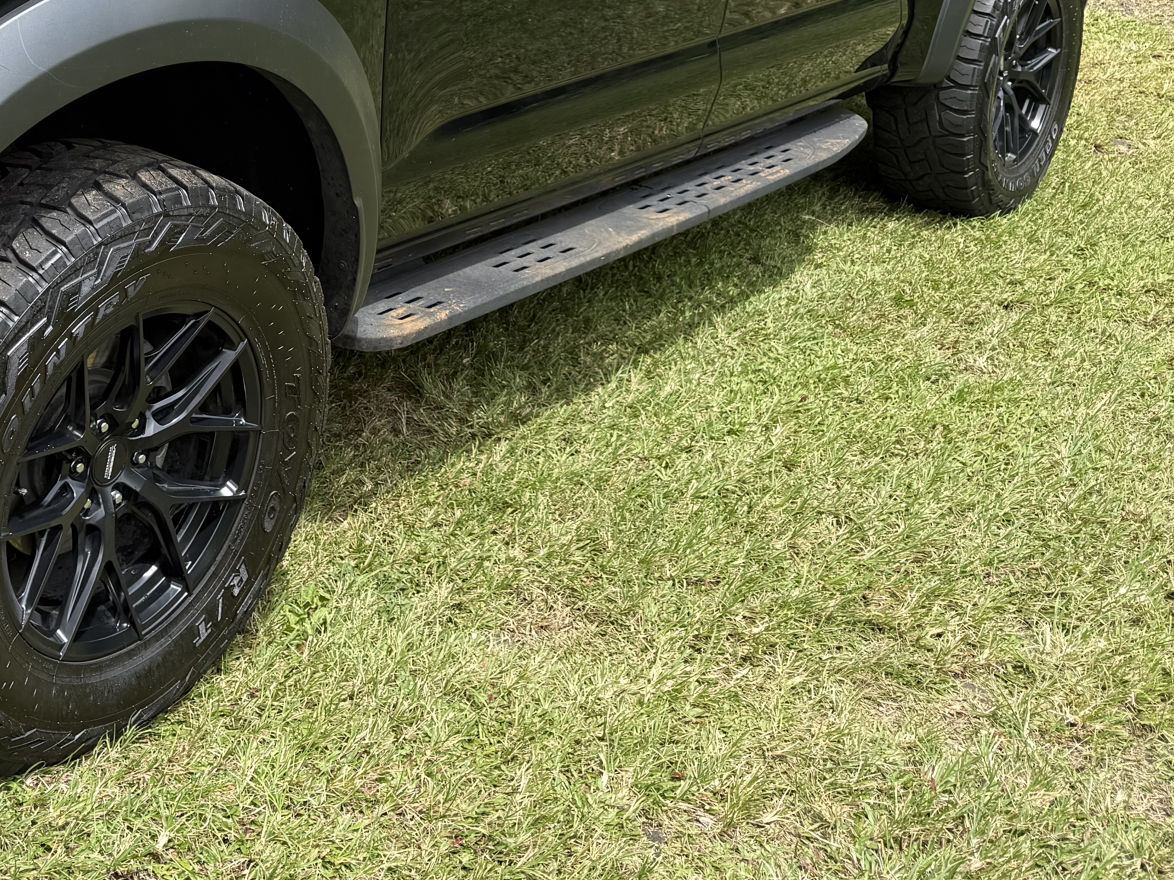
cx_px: 179
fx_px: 1696
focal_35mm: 50
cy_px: -17
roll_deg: -0.7
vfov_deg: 27.3
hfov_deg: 36.4
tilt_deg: -6.4
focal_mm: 6.76
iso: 80
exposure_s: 1/1770
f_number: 1.78
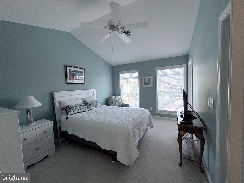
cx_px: 122
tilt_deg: -3.9
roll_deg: +2.2
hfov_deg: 102.1
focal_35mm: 14
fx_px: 99
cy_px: 92
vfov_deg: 85.7
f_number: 2.2
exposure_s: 1/131
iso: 100
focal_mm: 2.22
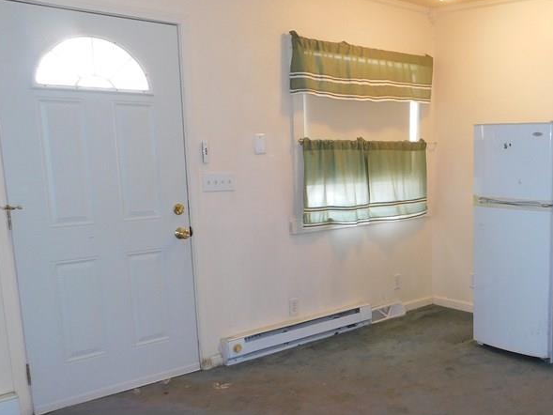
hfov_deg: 44.0
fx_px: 639
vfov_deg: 35.8
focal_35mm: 40
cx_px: 462
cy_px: 260
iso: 200
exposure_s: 1/30
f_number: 3
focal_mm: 4
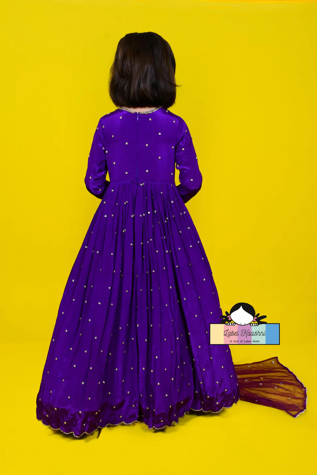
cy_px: 238
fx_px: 594
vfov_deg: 43.6
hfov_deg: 29.9
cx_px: 158
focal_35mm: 45
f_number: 9
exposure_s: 1/160
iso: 100
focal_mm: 30
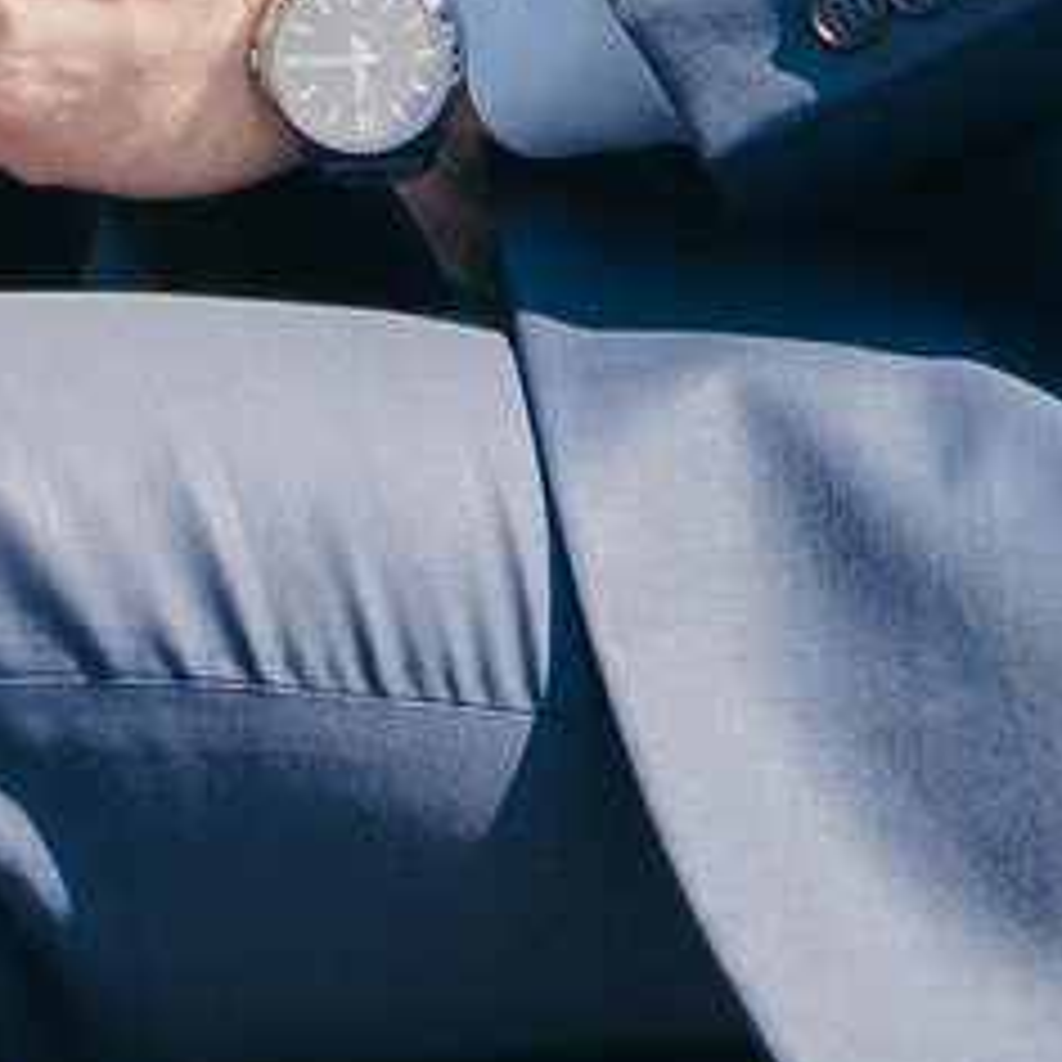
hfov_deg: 3.0
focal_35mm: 589
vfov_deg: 3.0
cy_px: -1366
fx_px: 20444
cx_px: 747
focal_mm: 64
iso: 160
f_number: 9
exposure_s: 1/160
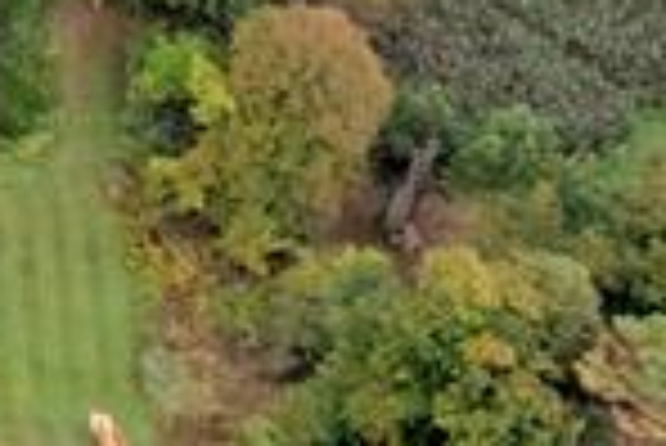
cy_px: -610
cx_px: -1494
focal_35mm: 152
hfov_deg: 9.5
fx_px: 2815
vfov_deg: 8.3
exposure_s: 1/240
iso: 100
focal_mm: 8.38
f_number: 2.8
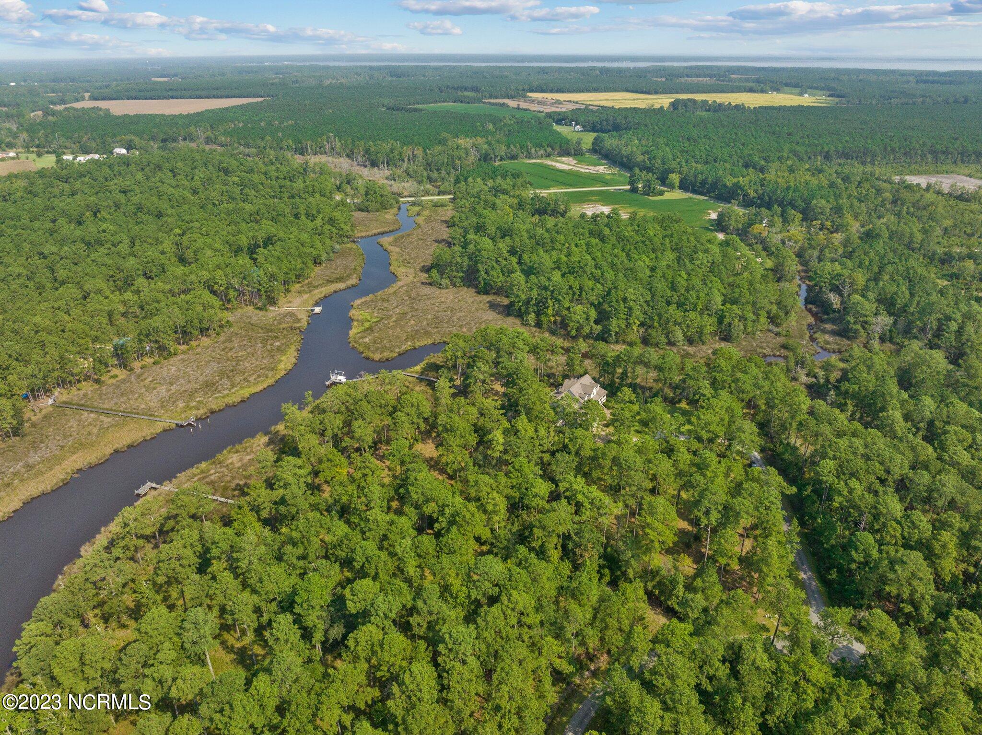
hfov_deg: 71.6
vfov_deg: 56.8
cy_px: 368
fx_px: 680
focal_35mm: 24
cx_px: 491
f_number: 5.6
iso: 400
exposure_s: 1/240
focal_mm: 12.29
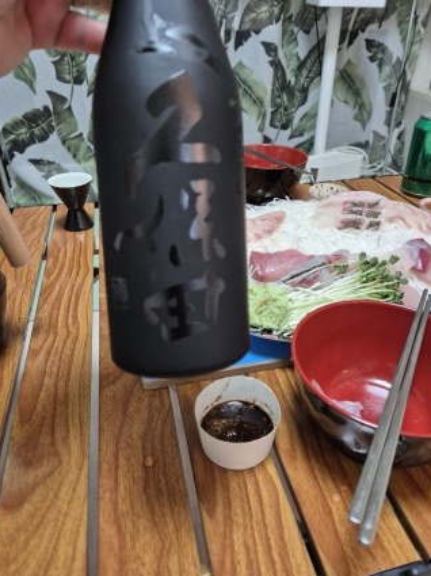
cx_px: 239
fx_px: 432
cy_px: 271
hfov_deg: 52.9
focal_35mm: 26
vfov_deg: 67.3
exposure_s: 1/120
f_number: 1.8
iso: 500
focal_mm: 5.4
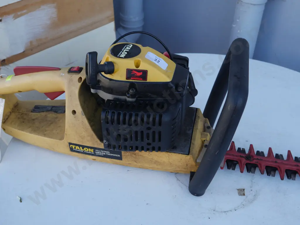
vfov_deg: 32.9
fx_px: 382
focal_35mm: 44
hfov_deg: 42.9
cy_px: 112
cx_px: 150
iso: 200
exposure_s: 1/125
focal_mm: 22
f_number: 5.6
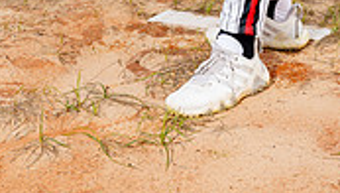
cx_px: 114
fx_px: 786
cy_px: -244
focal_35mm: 87
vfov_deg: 11.8
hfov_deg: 24.3
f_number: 4
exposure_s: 1/250
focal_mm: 32
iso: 100
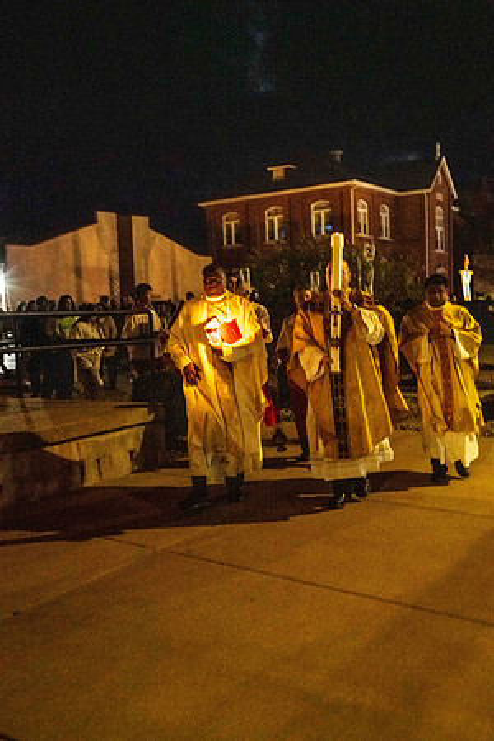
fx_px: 741
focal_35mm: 36
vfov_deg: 53.1
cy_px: 370
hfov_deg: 36.9
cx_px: 247
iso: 8000
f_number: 6.3
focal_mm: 36
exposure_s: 1/40
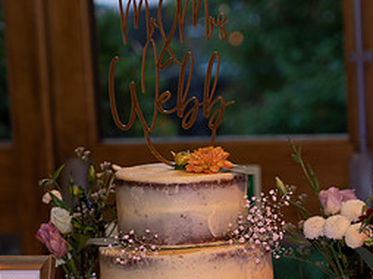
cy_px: 265
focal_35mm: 178
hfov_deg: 11.1
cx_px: 159
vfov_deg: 8.3
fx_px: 1916
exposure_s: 1/80
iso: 400
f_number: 4
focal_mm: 72
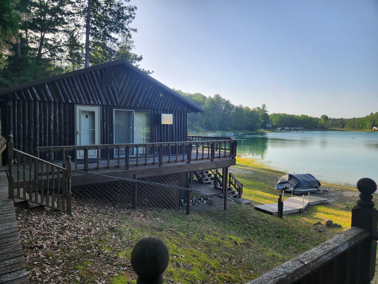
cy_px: 142
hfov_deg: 73.9
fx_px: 251
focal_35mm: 23
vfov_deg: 58.9
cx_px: 189
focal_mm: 5.4
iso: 20
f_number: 1.8
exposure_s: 1/468
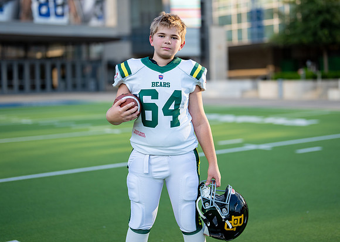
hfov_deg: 31.3
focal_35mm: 63
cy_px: 99
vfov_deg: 22.6
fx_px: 607
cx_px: 177
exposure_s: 1/2500
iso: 100
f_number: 1.2
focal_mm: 50
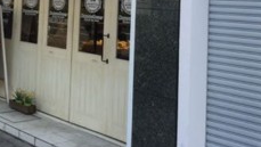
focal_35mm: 62
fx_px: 429
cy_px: -30
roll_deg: -4.0
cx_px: 11
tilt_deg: +4.2
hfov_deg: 31.7
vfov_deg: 18.4
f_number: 2.2
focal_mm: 4.15
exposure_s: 1/416
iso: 32
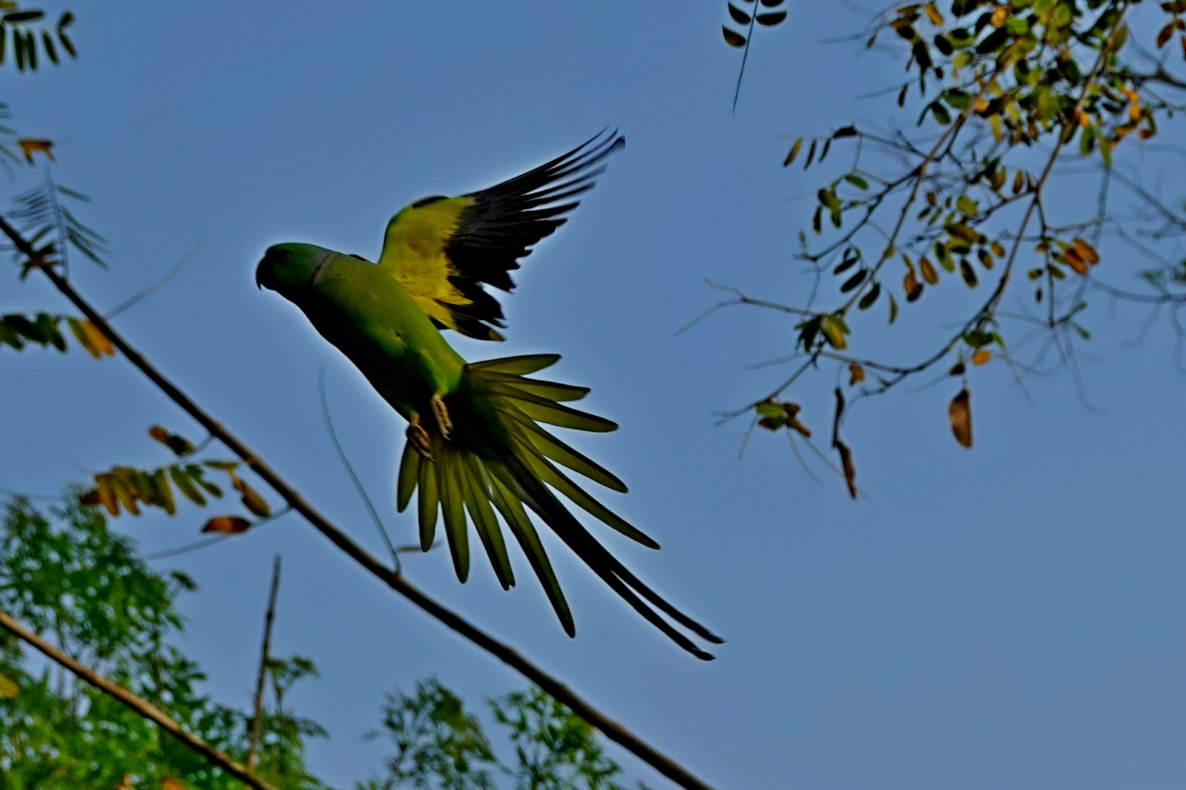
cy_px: 395
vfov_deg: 10.5
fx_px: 4315
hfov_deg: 15.7
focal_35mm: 131
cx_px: 593
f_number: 4
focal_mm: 47.94
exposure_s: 1/1000
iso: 100
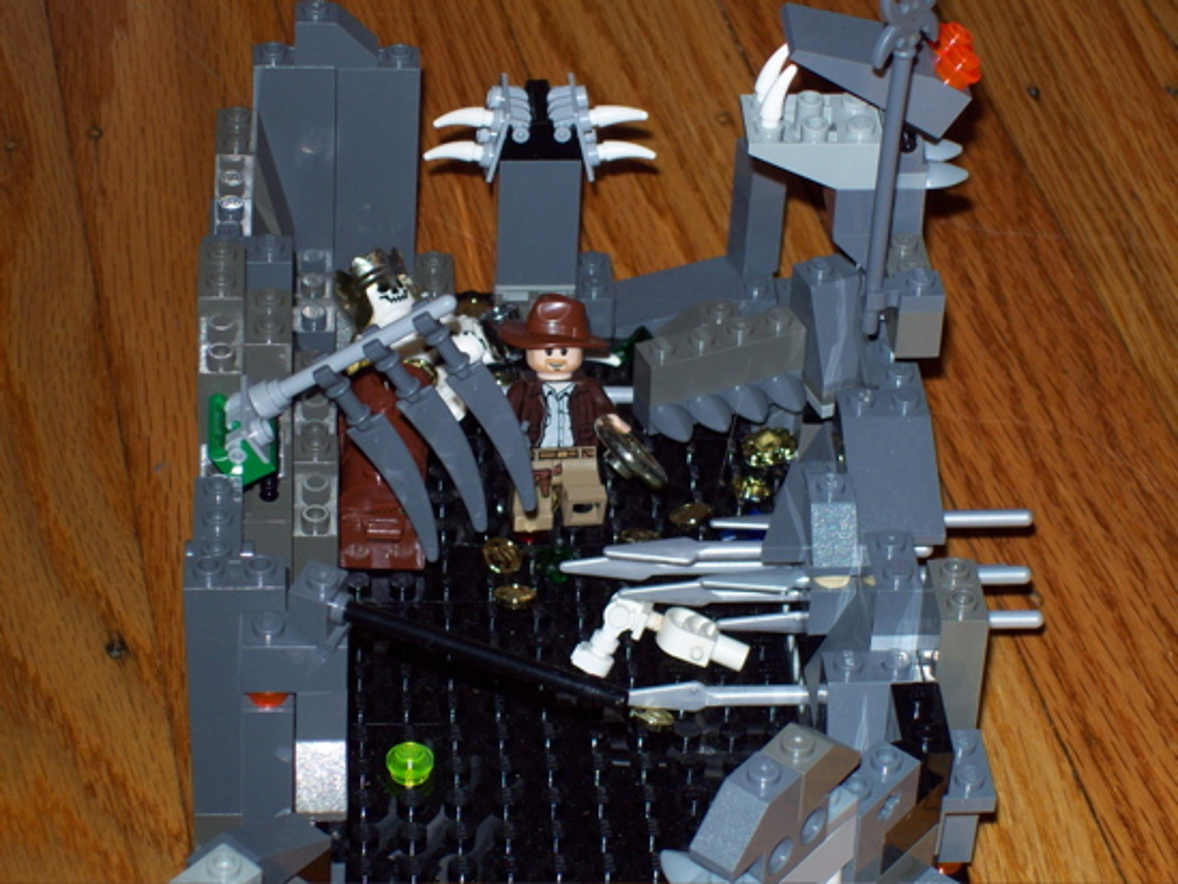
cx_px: 589
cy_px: 442
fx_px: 3676
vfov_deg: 13.7
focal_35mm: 108
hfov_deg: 18.2
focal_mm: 18
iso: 80
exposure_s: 1/128
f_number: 4.8
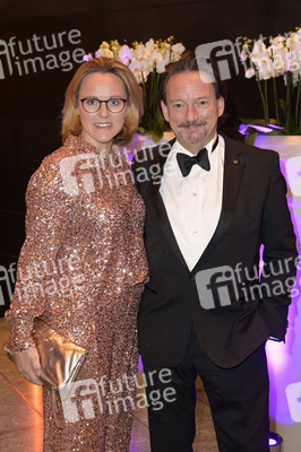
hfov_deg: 24.6
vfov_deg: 36.3
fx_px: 691
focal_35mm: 55
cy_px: 226
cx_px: 150
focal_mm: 55
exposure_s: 1/40
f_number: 5
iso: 1600
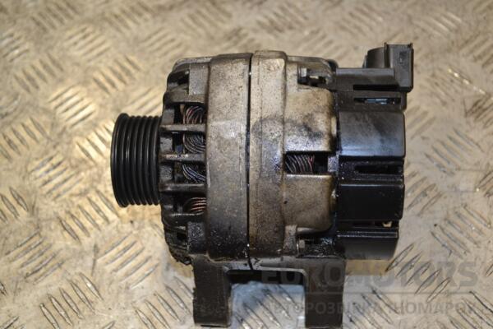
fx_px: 657
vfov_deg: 28.1
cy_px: 164
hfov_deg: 41.1
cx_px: 246
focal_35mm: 48
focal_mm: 32
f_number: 4.8
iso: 400
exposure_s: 1/125
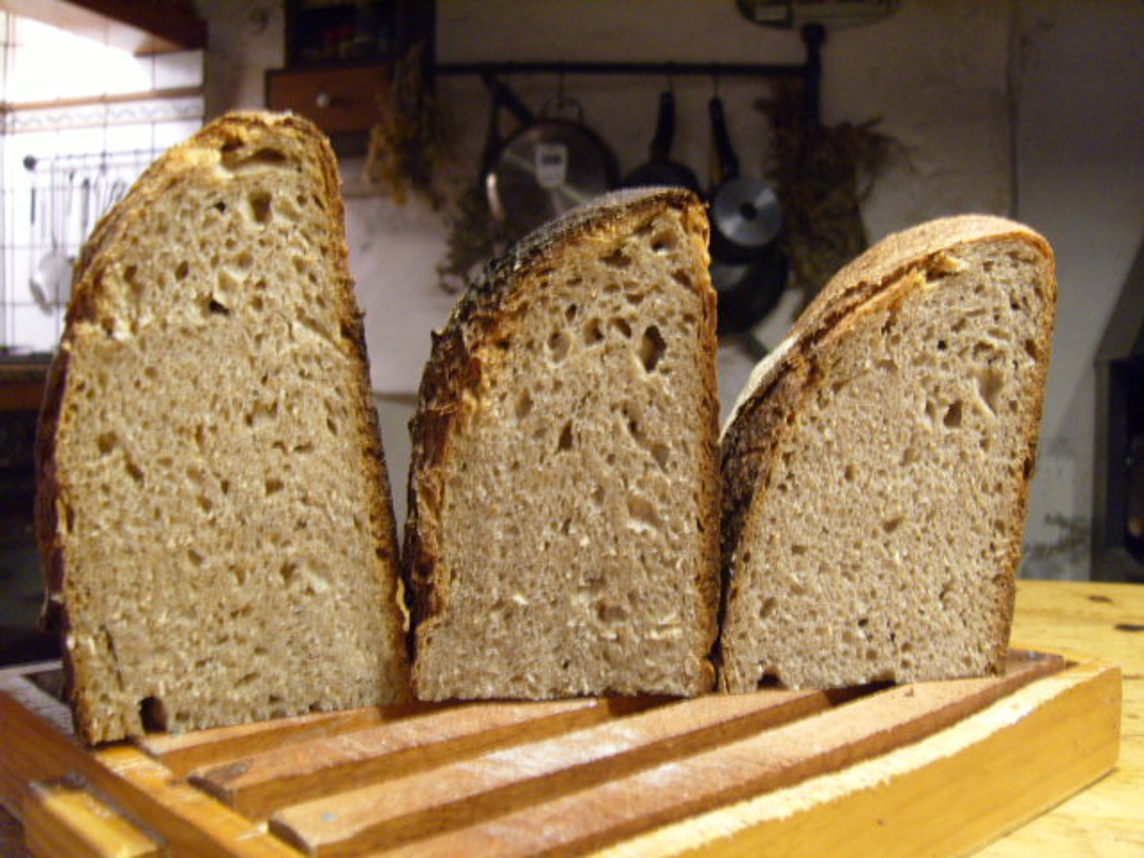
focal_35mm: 35
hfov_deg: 52.6
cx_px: 572
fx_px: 1157
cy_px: 429
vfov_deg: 40.7
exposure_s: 1/3
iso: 200
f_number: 2.8
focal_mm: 7.4
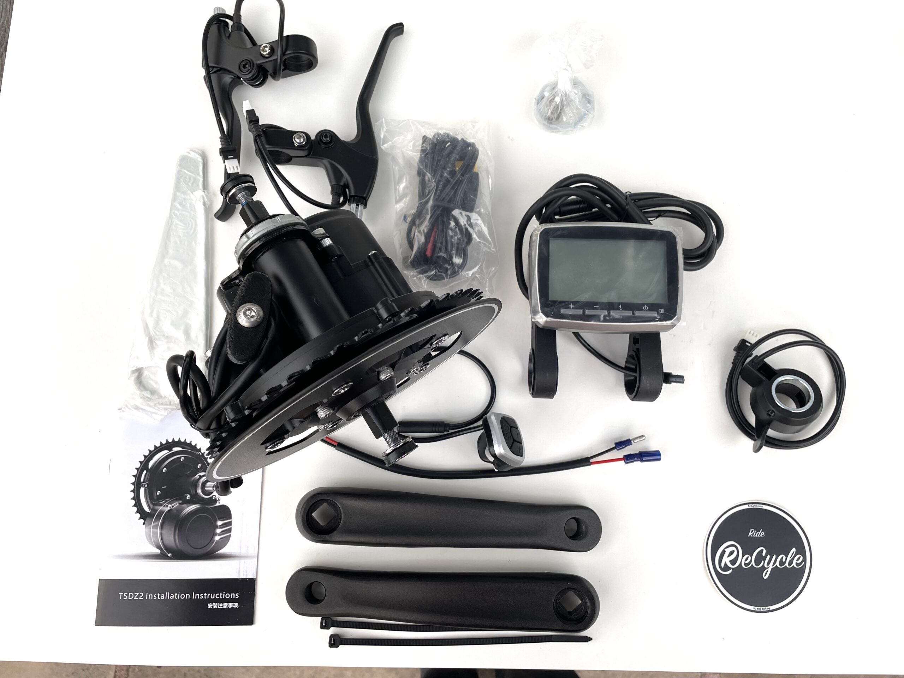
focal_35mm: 26
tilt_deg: -83.1
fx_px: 679
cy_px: 339
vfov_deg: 53.1
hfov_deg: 67.3
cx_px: 452
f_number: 1.6
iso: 32
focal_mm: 4.2
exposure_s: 1/122
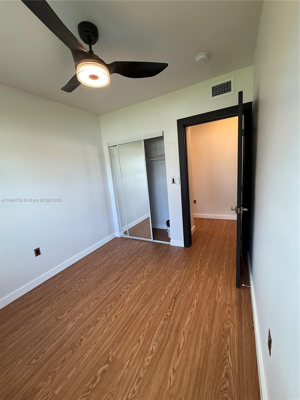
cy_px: 200
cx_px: 150
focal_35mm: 14
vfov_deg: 102.1
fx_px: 162
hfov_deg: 85.7
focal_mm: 2.22
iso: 160
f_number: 2.2
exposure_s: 1/100
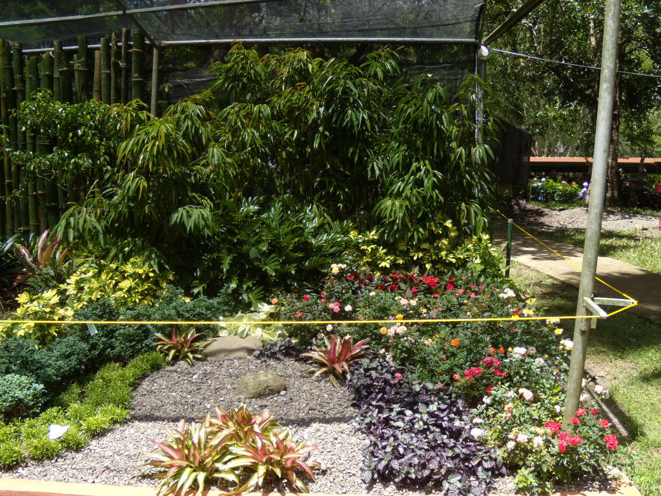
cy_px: 248
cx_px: 330
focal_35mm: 36
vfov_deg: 39.7
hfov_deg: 51.4
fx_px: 687
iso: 80
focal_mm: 6.4
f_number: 3.6
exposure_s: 1/320
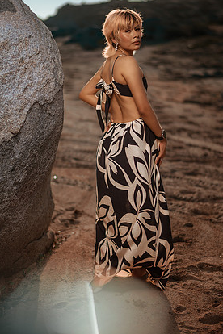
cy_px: 173
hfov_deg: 21.6
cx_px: 120
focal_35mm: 63
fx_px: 585
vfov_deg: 31.9
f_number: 1.4
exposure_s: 1/8000
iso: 50
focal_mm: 58
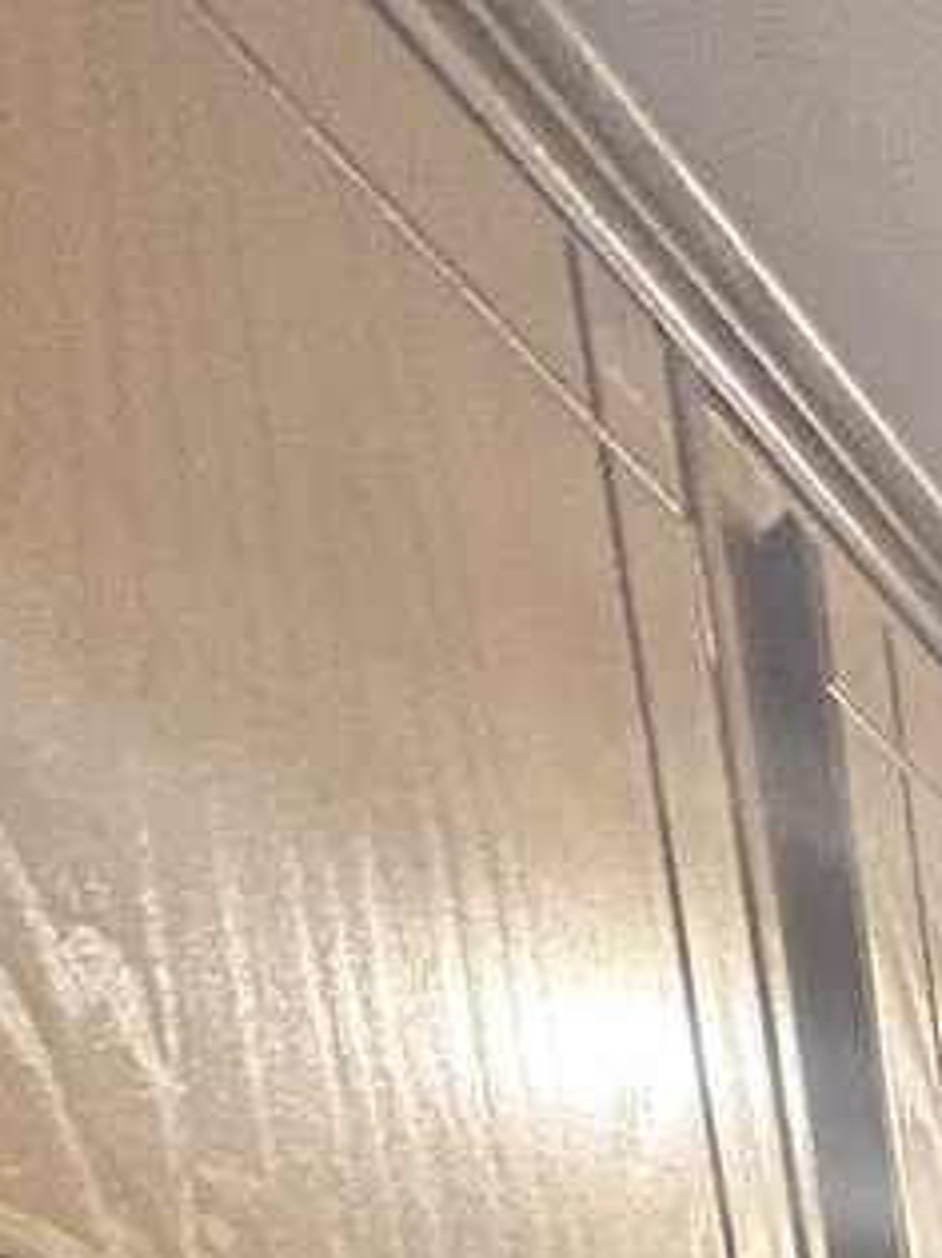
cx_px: 1984
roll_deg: +0.8
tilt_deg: -18.4
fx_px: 2324
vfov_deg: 16.7
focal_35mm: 64
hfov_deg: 16.3
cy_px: 2812
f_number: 2.2
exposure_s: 1/60
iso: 640
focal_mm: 2.22
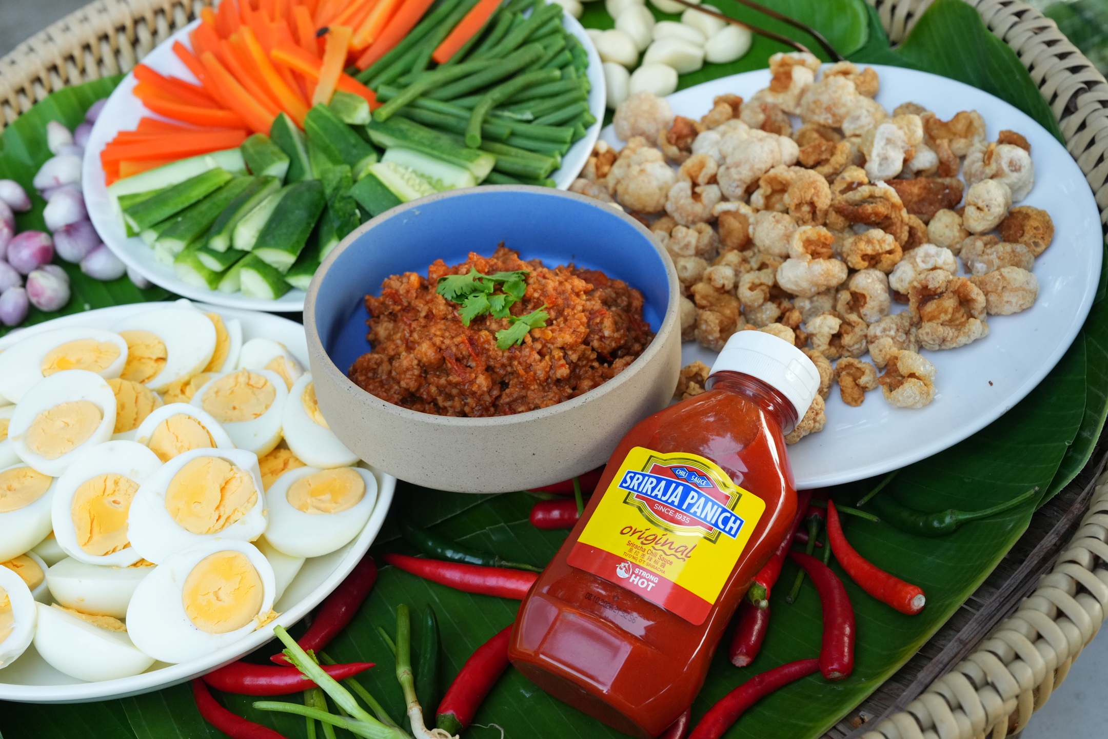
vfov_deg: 28.1
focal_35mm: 48
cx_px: 554
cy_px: 370
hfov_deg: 41.1
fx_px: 1477
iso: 2000
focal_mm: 48
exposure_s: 1/80
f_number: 8
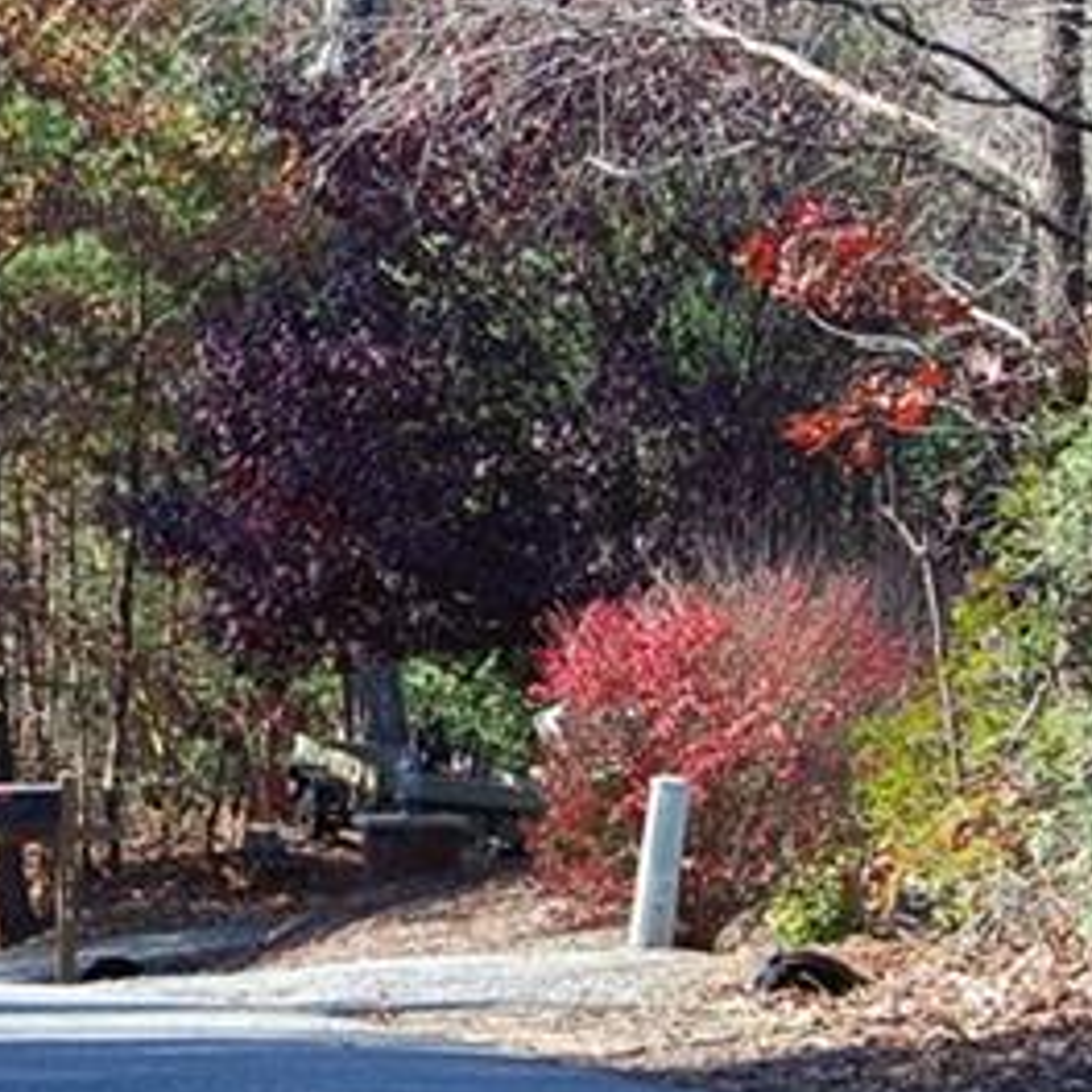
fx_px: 7031
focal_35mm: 197
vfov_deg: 8.9
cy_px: 265
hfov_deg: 8.8
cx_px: -285
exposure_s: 1/125
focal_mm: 40
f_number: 6.3
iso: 200
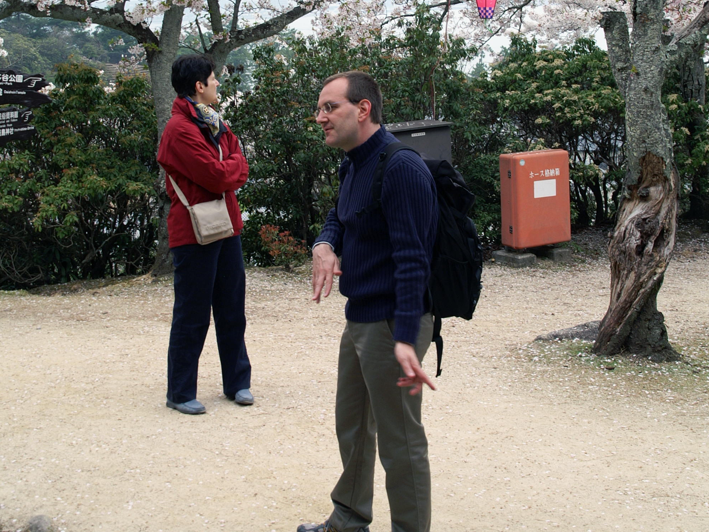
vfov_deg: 23.7
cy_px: 117
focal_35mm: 61
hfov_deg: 31.7
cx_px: 353
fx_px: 1249
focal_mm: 28
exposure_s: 1/60
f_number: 9
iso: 100
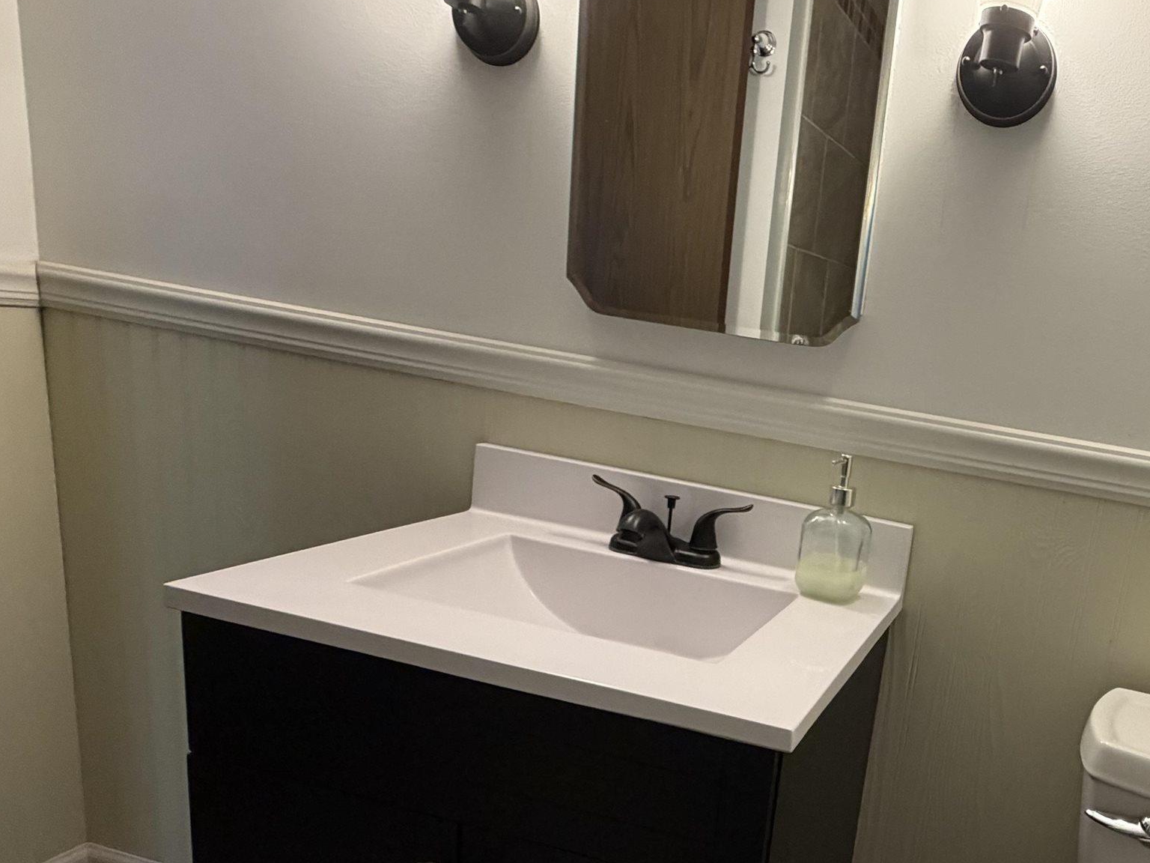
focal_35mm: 28
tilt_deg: -15.1
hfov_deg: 58.7
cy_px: 577
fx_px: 930
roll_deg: -8.0
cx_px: 916
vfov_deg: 48.9
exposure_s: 1/60
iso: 400
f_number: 2.2
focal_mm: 2.22
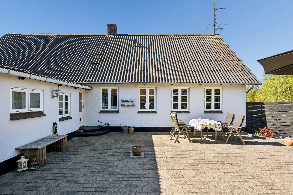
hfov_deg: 84.0
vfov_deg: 61.9
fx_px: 163
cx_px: 146
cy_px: 98
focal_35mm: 20
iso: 250
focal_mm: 20
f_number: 7.1
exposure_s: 1/500
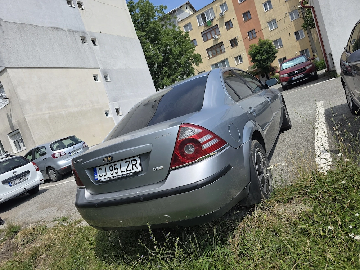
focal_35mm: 23
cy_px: 135
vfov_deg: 58.9
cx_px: 180
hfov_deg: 73.9
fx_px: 239
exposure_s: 1/6355
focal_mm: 6.3
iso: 80
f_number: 1.7
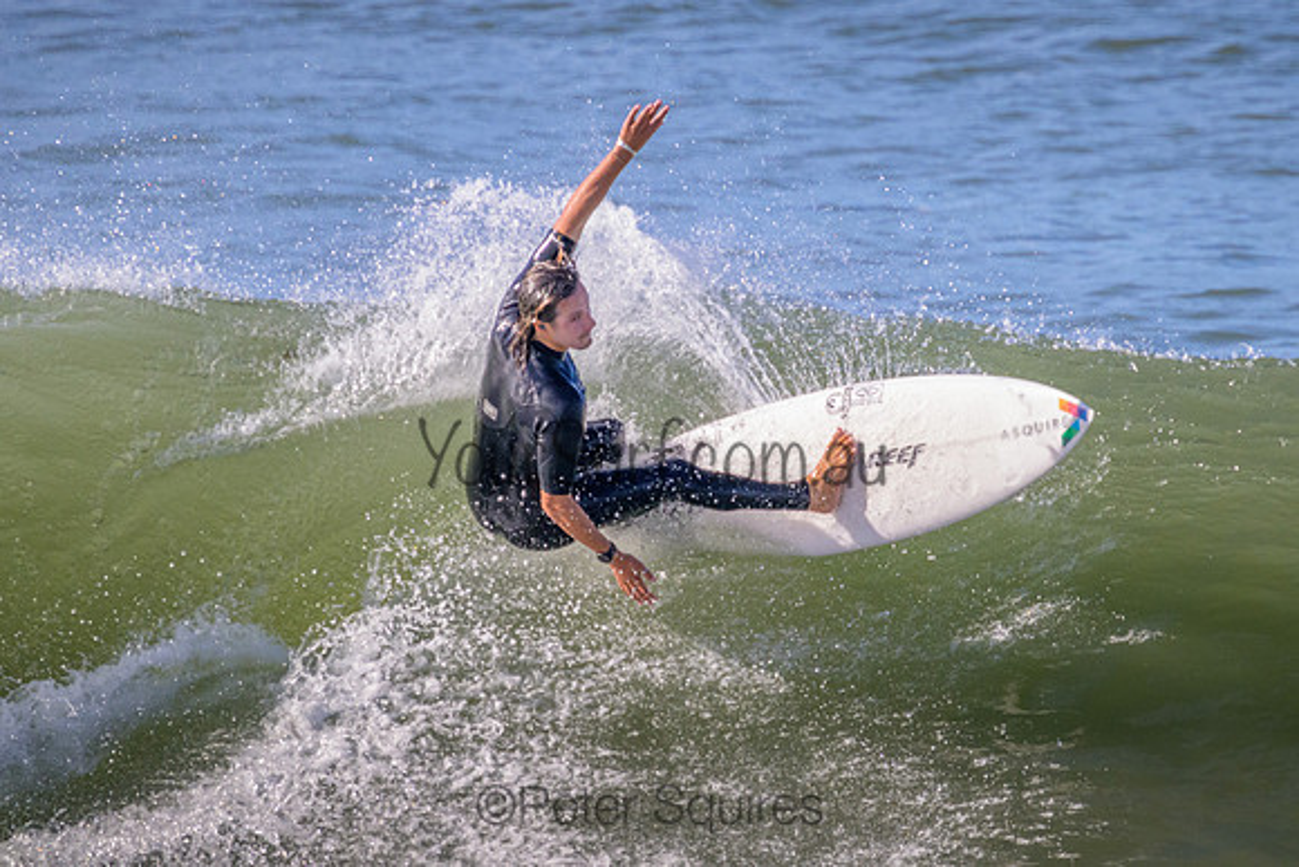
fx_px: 37883
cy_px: 298
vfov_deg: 1.3
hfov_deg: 2.0
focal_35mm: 1050
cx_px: 852
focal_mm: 800
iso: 2200
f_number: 11
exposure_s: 1/2000
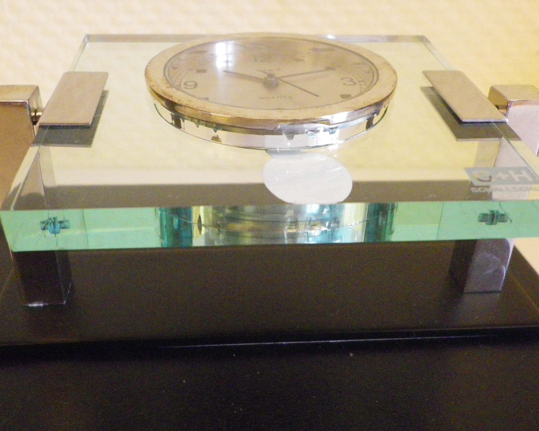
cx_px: 265
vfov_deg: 37.3
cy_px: 223
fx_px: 638
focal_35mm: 40
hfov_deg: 45.8
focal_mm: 4.9
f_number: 2.6
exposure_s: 1/30
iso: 800
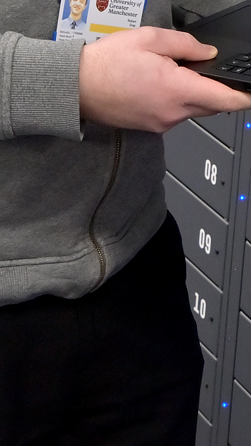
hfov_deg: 8.7
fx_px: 1491
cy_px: -36
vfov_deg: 16.5
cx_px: 600
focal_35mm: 126
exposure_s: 1/30
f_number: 9
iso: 800
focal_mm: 24
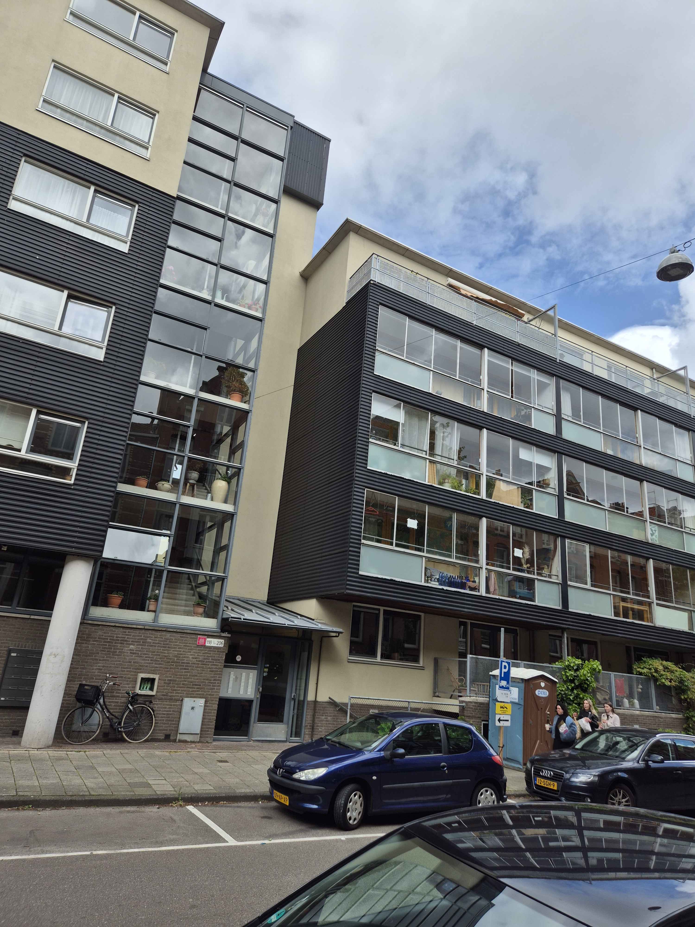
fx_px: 616
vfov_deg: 73.9
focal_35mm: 23
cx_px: 348
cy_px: 464
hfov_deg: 58.9
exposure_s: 1/1544
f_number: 1.8
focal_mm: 5.4
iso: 25
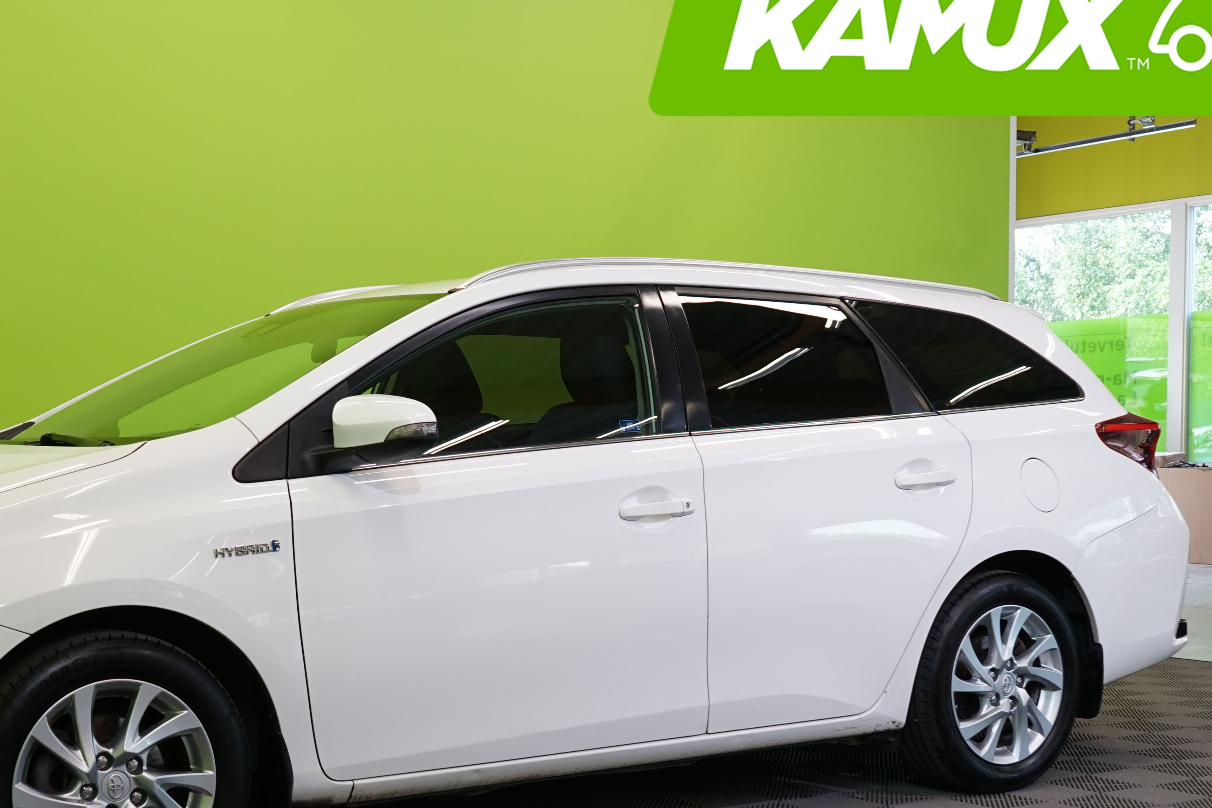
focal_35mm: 54
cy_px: 571
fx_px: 1818
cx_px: 383
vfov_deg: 24.9
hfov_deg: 36.4
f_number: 6.3
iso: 400
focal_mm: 31
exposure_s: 1/40
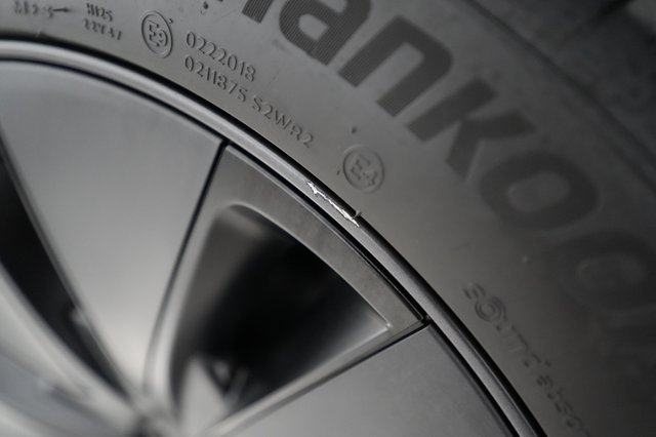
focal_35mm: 28
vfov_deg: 46.4
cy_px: 218
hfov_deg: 65.5
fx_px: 510
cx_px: 328
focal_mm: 28
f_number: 2.8
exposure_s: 1/250
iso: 8000
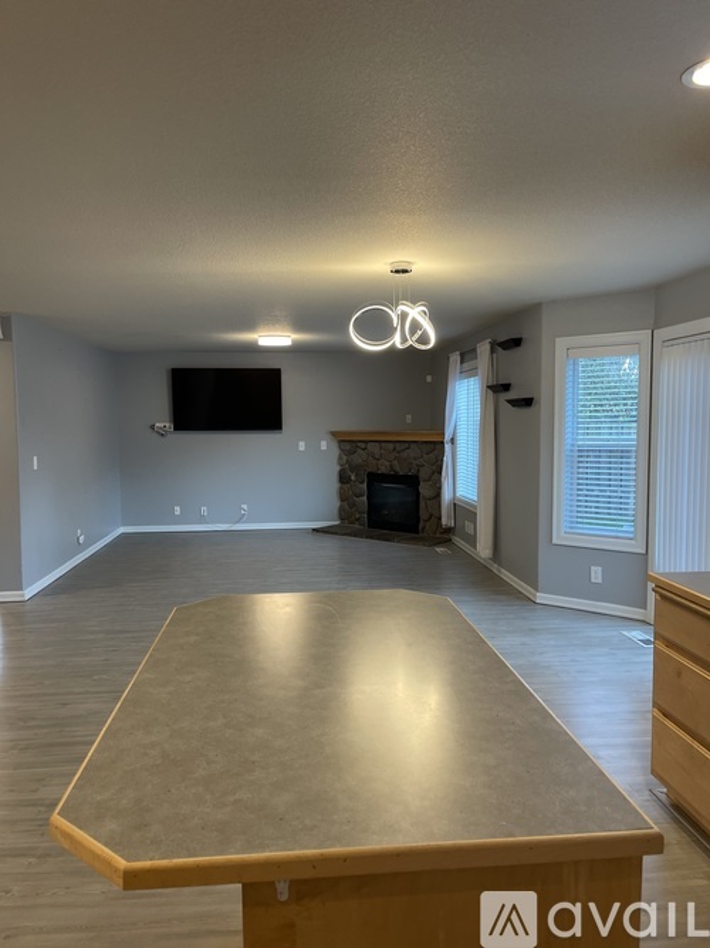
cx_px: 355
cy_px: 474
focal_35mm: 25
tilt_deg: -5.6
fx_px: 684
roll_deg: +0.5
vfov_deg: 69.4
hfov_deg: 54.9
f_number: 1.6
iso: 125
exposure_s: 1/60
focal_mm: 5.1
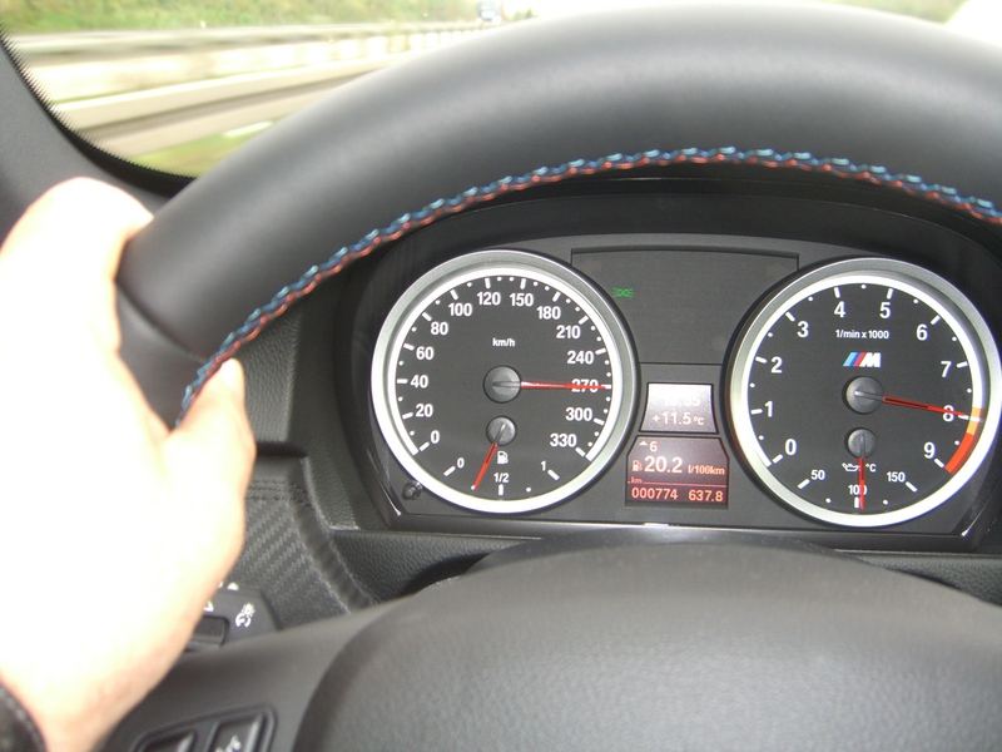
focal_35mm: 38
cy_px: 376
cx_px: 501
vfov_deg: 37.7
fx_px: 1100
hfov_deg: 49.0
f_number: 2.8
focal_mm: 7.9
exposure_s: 1/60
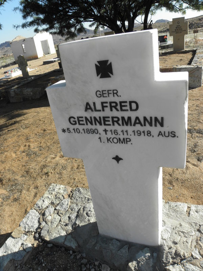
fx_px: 203
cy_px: 136
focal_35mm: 26
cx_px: 102
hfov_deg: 53.1
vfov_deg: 67.3
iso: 64
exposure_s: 1/200
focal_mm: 4.6
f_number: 5.6
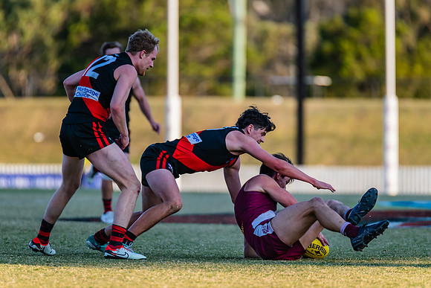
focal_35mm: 452
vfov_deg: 3.0
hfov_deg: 4.6
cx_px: 205
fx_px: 5408
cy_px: 139
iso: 800
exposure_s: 1/1600
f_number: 4.5
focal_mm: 420
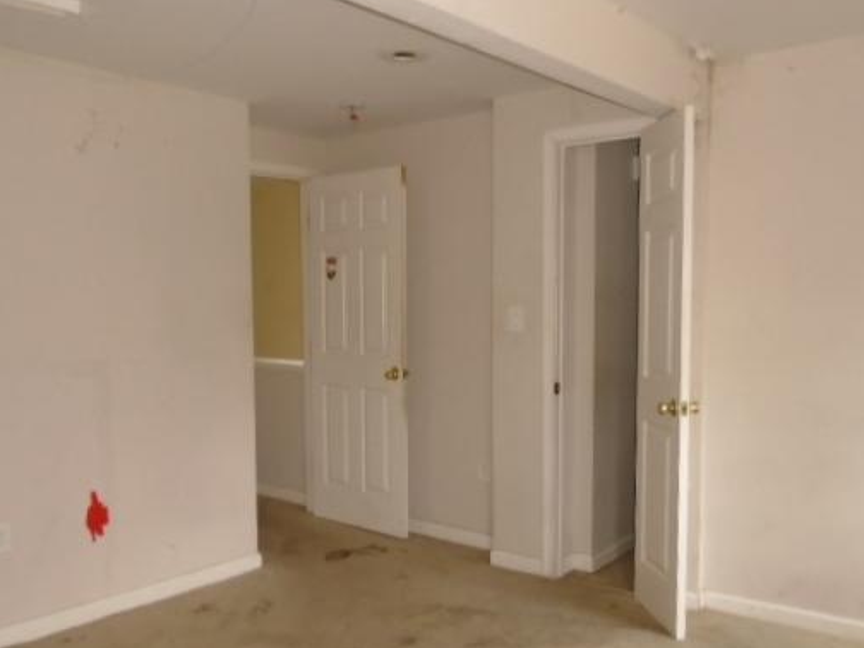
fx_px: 824
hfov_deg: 55.3
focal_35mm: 33
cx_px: 408
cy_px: 369
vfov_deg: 42.8
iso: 400
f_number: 3.2
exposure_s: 1/30
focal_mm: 4.6
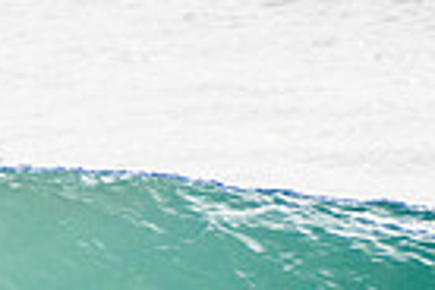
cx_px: -240
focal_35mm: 2517
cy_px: 449
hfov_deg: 0.8
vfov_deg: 0.5
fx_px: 30411
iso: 400
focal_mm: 400
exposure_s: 1/2000
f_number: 5.6
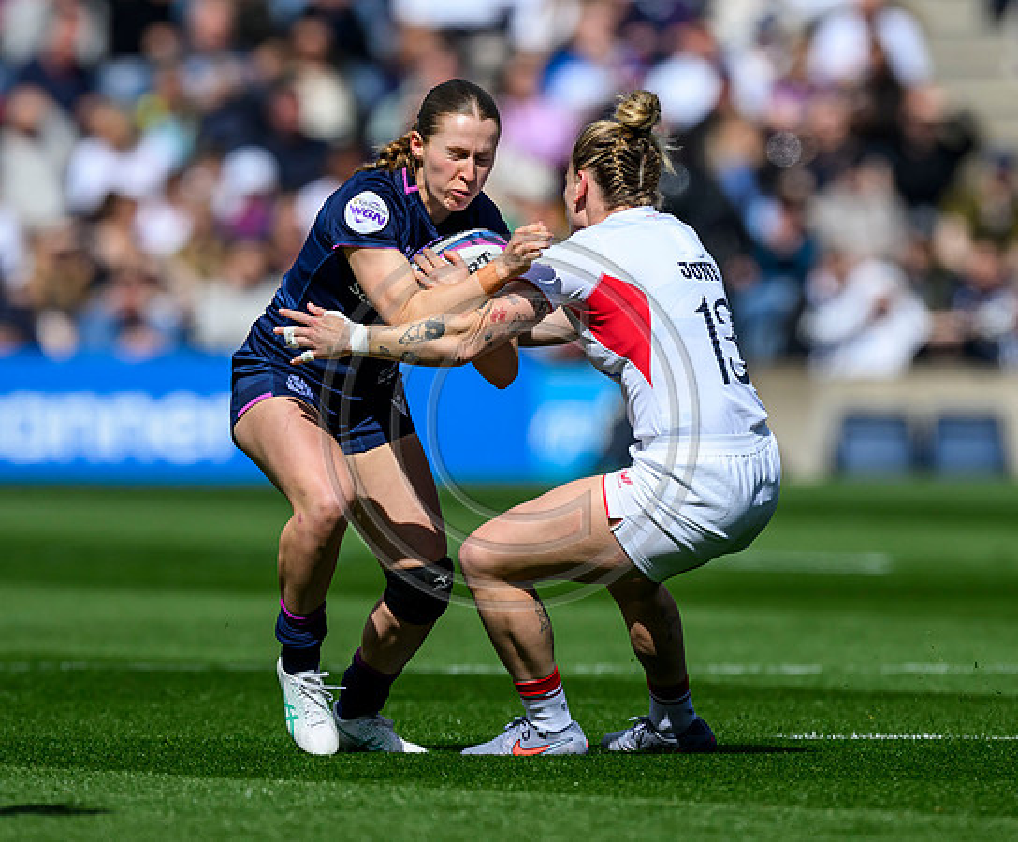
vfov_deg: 1.6
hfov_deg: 1.9
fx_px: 31001
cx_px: 493
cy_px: 295
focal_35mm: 1015
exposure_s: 1/4000
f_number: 5
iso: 500
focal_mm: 560
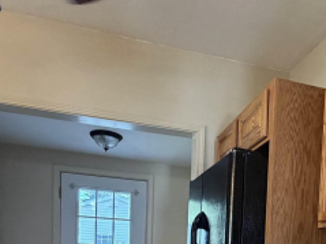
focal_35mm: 39
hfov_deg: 47.0
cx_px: 222
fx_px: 367
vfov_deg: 31.5
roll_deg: -1.9
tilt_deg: -3.8
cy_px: 284
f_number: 2.2
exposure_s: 1/60
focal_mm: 2.22
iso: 400
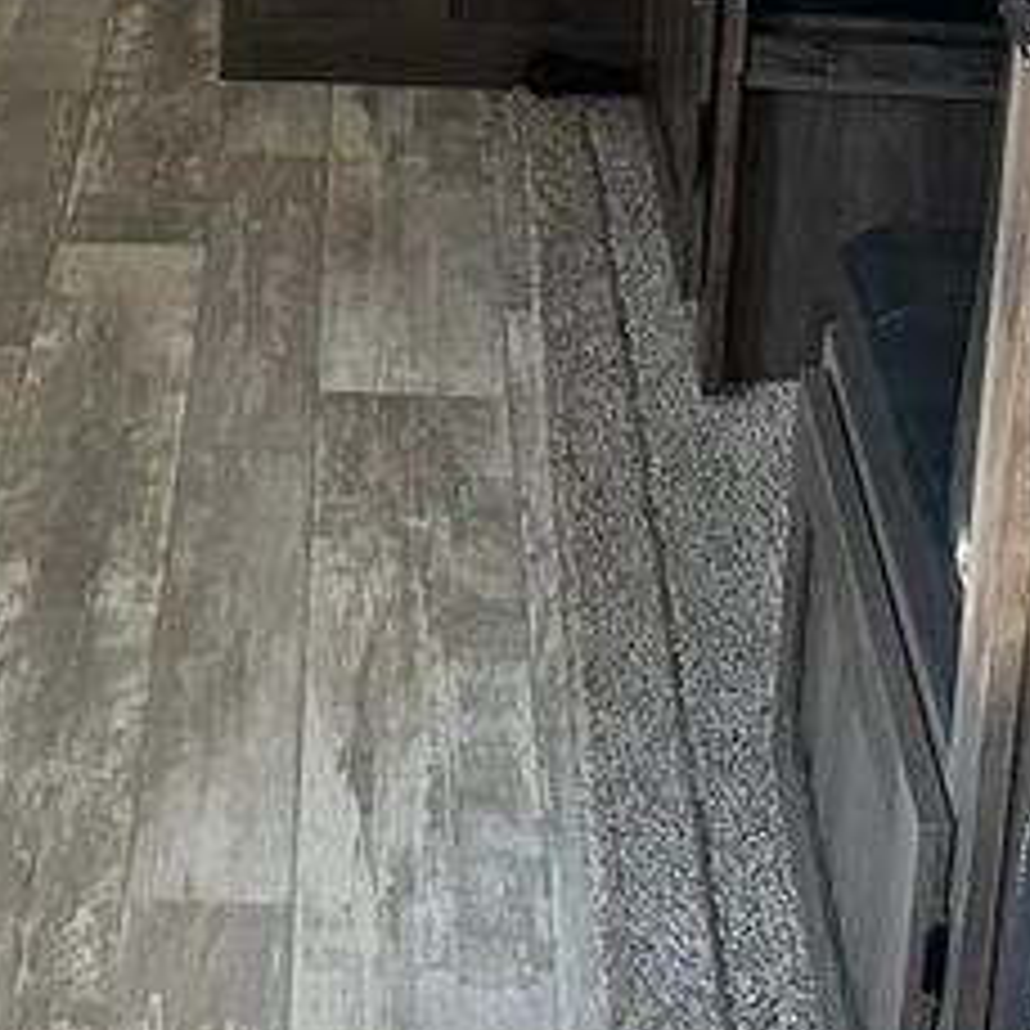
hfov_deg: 18.3
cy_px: -486
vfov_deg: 16.7
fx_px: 3198
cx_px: 405
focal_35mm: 95
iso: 1000
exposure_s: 1/58
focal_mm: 6.86
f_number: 1.78
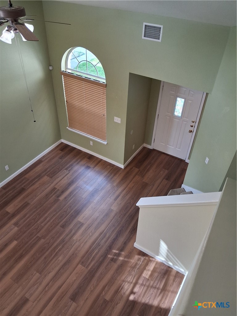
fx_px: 246
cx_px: 118
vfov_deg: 65.3
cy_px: 158
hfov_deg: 51.4
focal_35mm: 27
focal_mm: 4
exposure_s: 1/100
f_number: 1.8
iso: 250
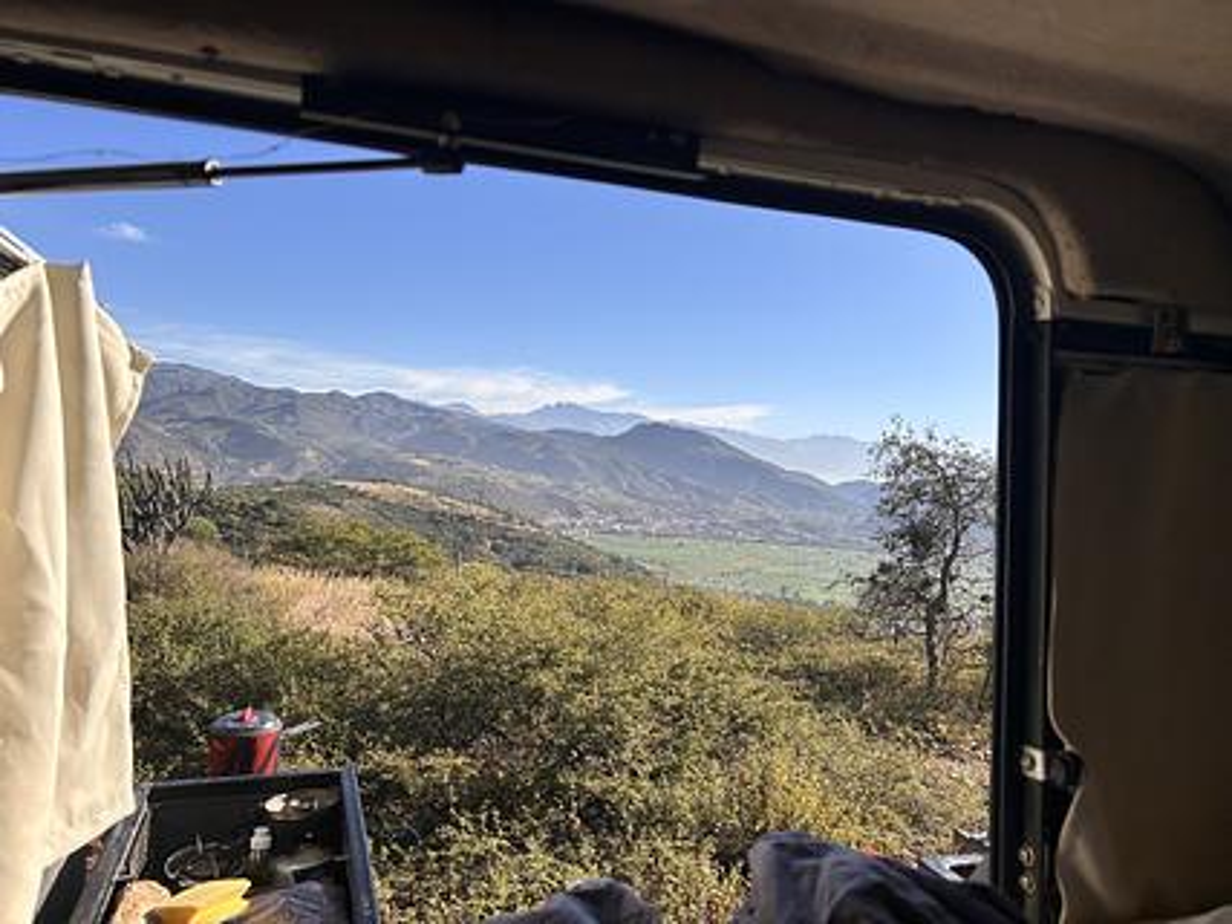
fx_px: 925
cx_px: 616
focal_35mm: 26
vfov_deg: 53.0
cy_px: 462
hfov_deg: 67.3
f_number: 1.5
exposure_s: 1/3831
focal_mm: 5.7
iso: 50
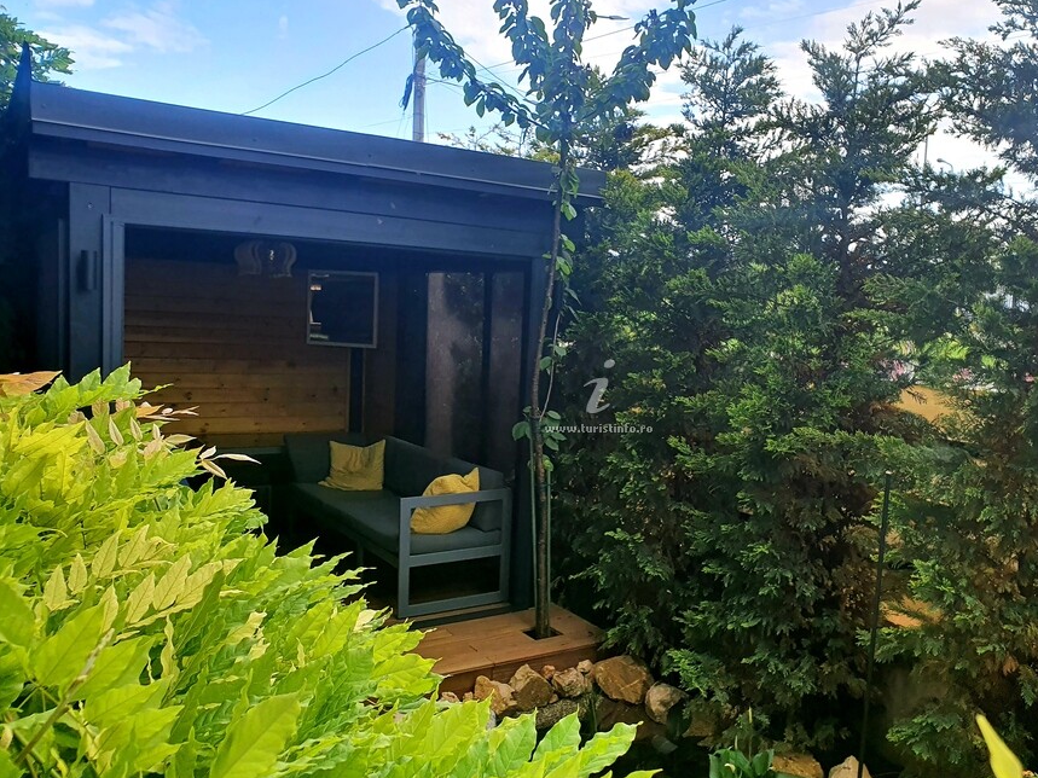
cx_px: 617
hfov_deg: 57.9
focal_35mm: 31
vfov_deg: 45.4
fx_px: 929
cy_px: 413
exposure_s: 1/357
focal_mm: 4.32
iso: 50
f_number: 2.4
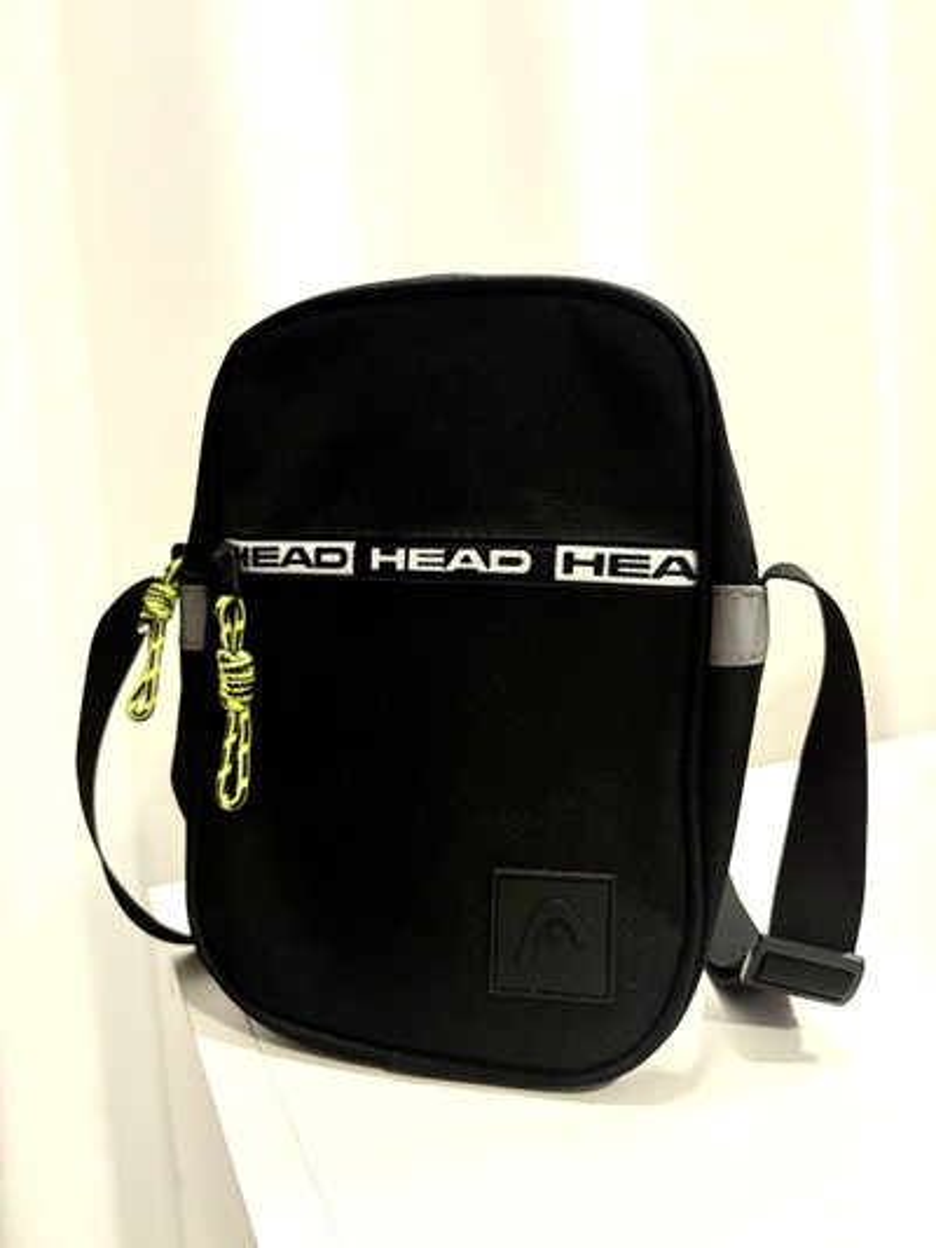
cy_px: 624
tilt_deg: -6.0
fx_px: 937
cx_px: 468
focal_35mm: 26
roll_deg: +3.8
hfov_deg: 53.1
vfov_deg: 67.3
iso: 320
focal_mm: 5.96
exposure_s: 1/50
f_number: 1.6
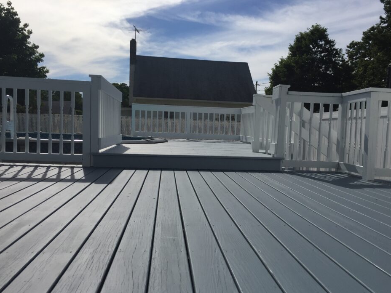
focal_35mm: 32
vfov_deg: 44.1
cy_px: 155
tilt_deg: -4.6
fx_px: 361
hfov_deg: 56.8
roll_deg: -3.2
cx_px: 207
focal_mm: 4.15
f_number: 2.2
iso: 32
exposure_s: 1/4950
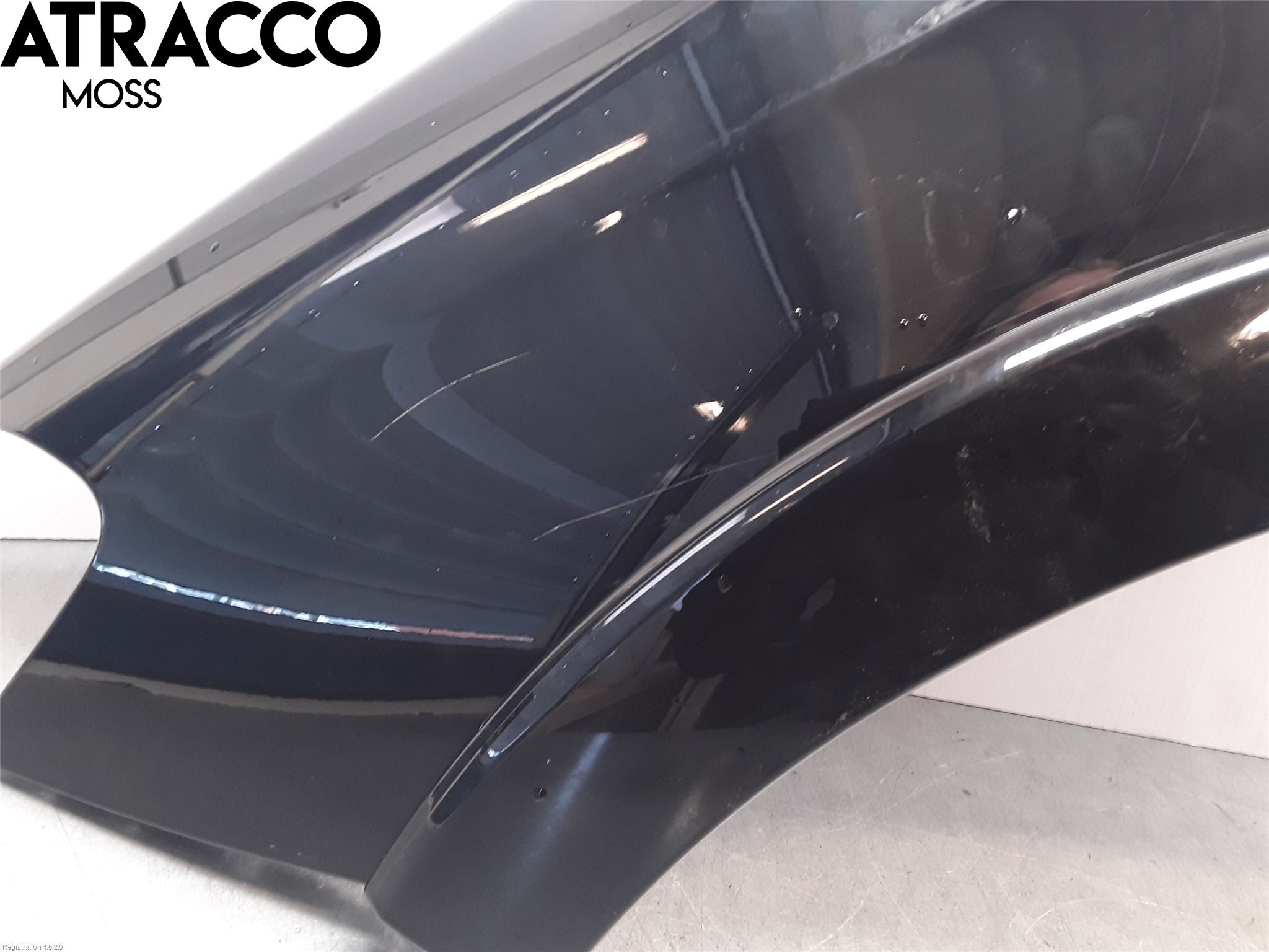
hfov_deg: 63.4
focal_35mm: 28
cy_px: 476
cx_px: 634
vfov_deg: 49.7
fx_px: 1026
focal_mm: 2.91
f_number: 1.9
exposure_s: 1/20
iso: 100
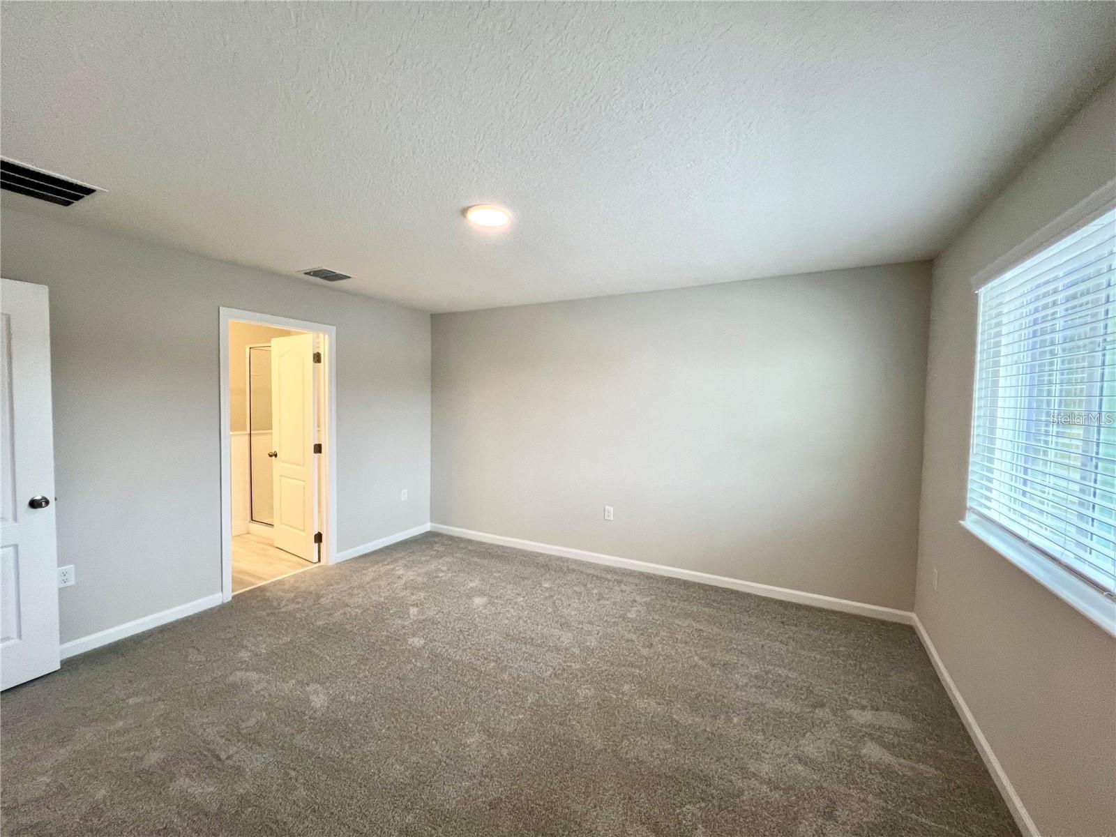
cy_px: 418
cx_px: 558
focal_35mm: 13
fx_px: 419
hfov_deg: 106.2
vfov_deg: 89.9
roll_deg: -0.7
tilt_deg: -3.0
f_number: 1.8
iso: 160
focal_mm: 1.57
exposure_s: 1/120
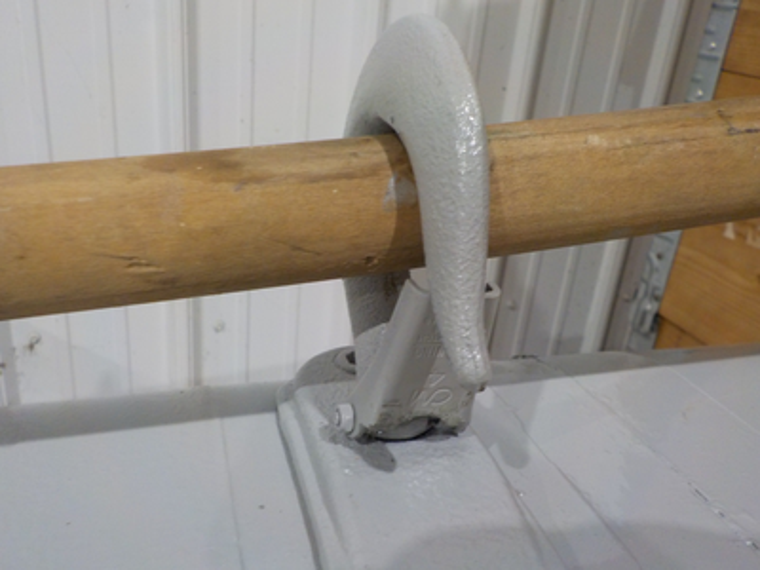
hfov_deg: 60.0
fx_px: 659
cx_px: 380
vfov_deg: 46.8
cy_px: 285
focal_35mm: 30
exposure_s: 1/30
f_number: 3.3
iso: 250
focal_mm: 4.1
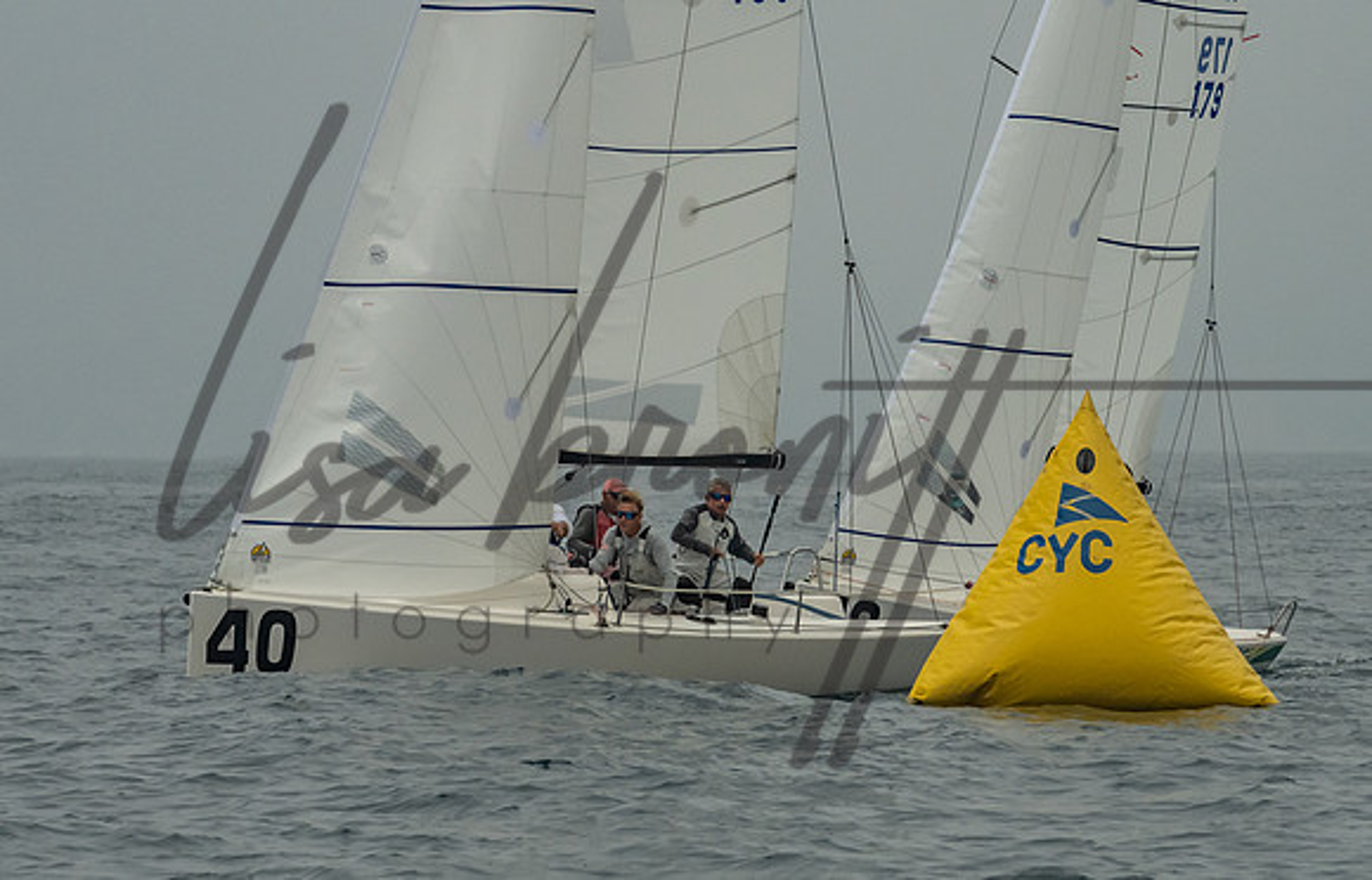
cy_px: 224
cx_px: 676
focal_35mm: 304
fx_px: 11465
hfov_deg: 6.8
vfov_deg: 4.4
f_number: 9
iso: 800
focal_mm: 185
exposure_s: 1/3200
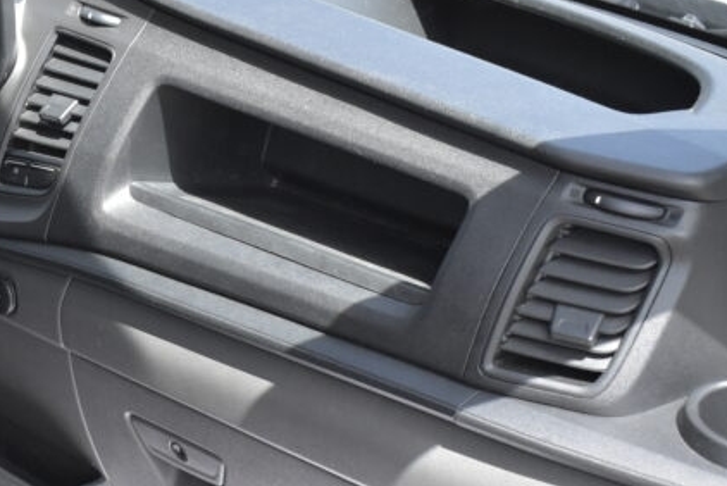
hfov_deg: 24.5
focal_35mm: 80
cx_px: 50
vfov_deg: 17.0
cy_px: 358
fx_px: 1617
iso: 1600
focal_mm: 22
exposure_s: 1/2000
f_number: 3.8
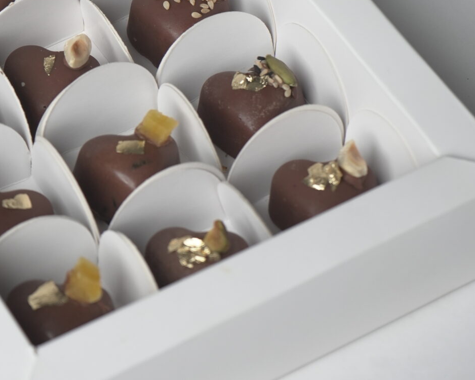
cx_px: 99
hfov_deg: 11.7
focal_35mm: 164
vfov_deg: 9.3
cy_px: -15
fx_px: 2305
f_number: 5.6
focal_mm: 64
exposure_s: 1/160
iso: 500
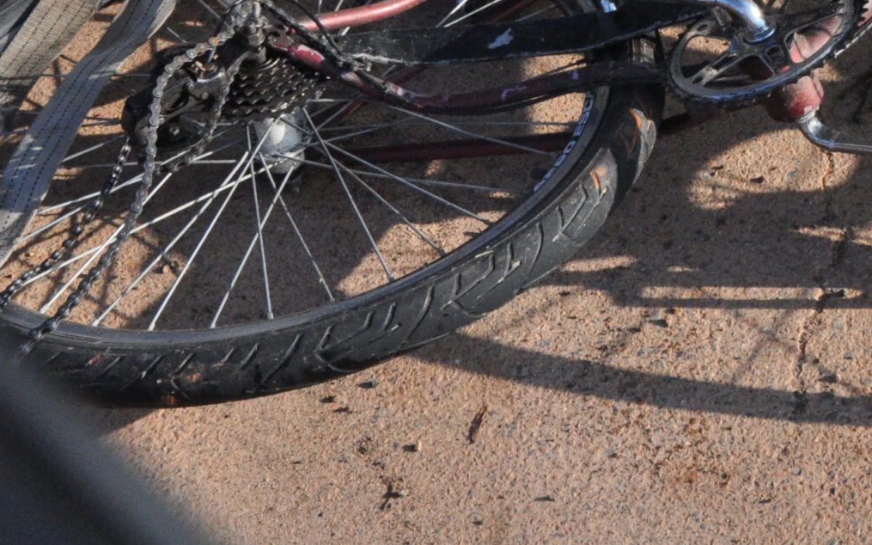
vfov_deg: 13.2
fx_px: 2288
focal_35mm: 96
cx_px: 937
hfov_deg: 20.6
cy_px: -97
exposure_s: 1/800
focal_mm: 25
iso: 1600
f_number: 14
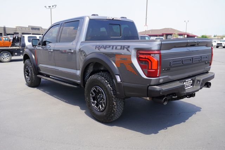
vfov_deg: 41.8
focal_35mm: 32
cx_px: 112
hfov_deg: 59.4
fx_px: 197
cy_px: 75
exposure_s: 1/160
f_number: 6.3
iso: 100
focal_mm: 21
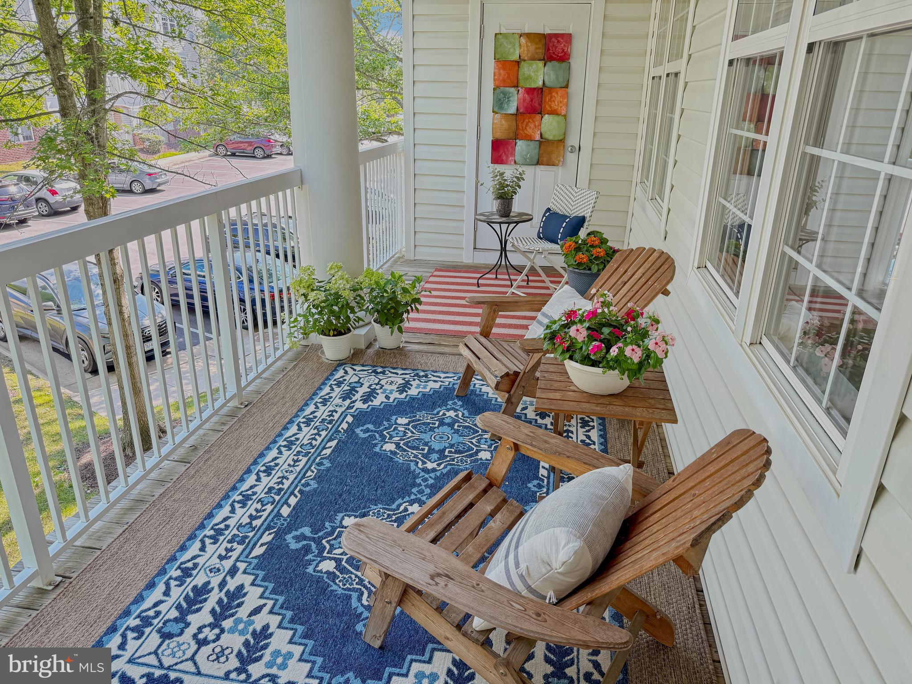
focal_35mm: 24
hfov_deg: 71.6
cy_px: 342
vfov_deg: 56.8
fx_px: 632
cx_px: 456
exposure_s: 1/230
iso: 160
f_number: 1.8
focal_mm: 6.8
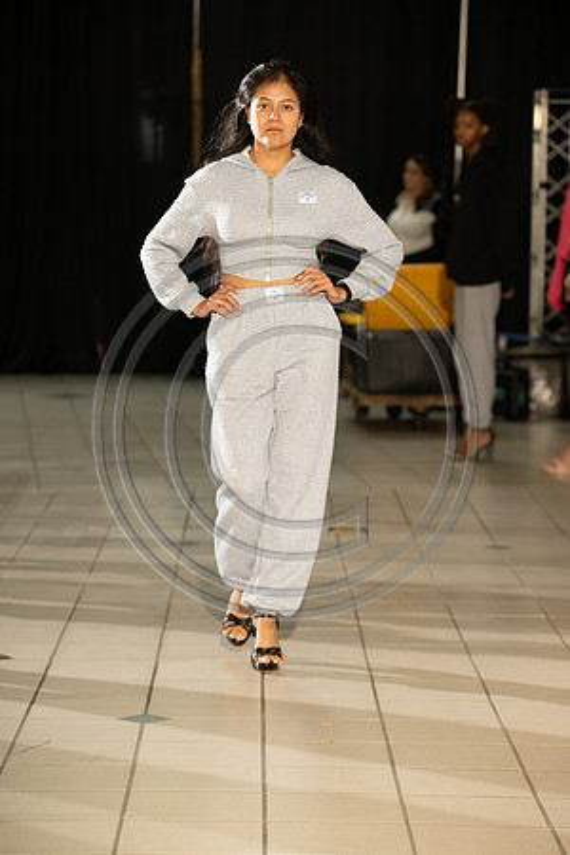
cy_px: 428
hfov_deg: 11.4
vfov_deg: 17.1
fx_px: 2850
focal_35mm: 120
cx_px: 285
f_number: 4
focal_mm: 120
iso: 320
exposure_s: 1/160
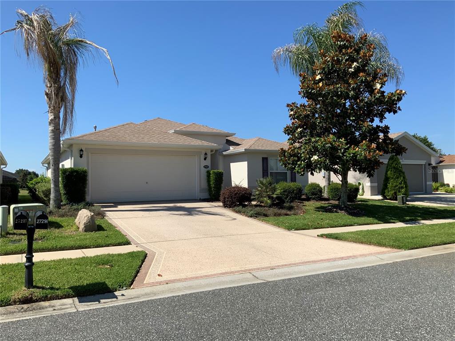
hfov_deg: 61.7
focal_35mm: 29
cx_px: 228
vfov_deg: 48.2
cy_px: 170
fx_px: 381
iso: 16
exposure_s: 1/2667
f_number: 1.8
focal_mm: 3
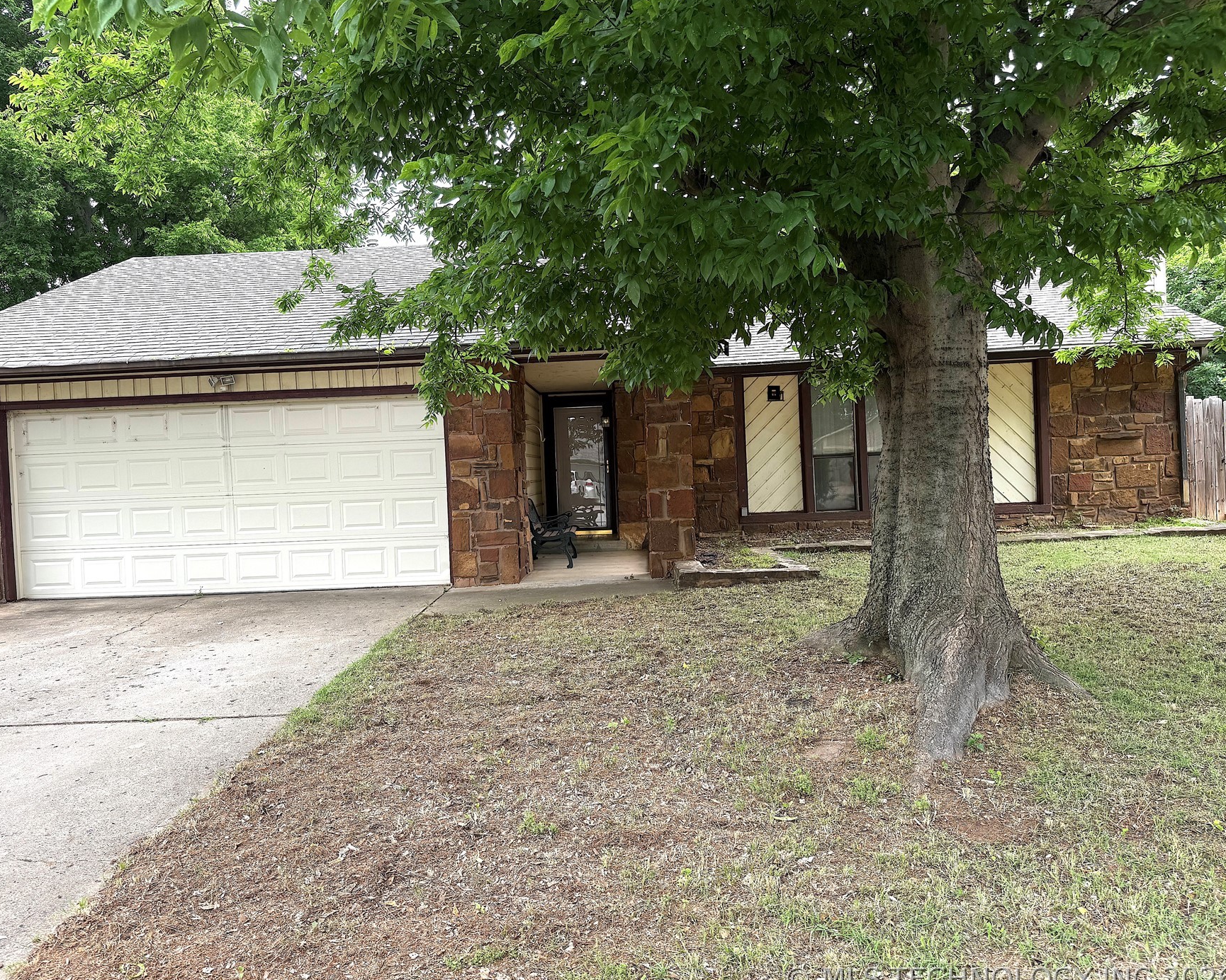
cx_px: 562
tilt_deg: -2.7
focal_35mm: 26
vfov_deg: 54.9
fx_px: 943
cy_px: 492
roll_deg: +2.6
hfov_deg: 65.9
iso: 80
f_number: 1.78
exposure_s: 1/457
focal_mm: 6.76
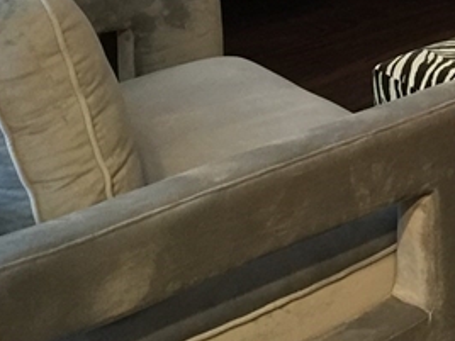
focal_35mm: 111
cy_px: -159
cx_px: 660
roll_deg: -1.0
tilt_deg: -13.9
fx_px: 1459
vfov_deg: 12.7
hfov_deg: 16.3
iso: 125
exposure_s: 1/15
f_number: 2.2
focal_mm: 4.15
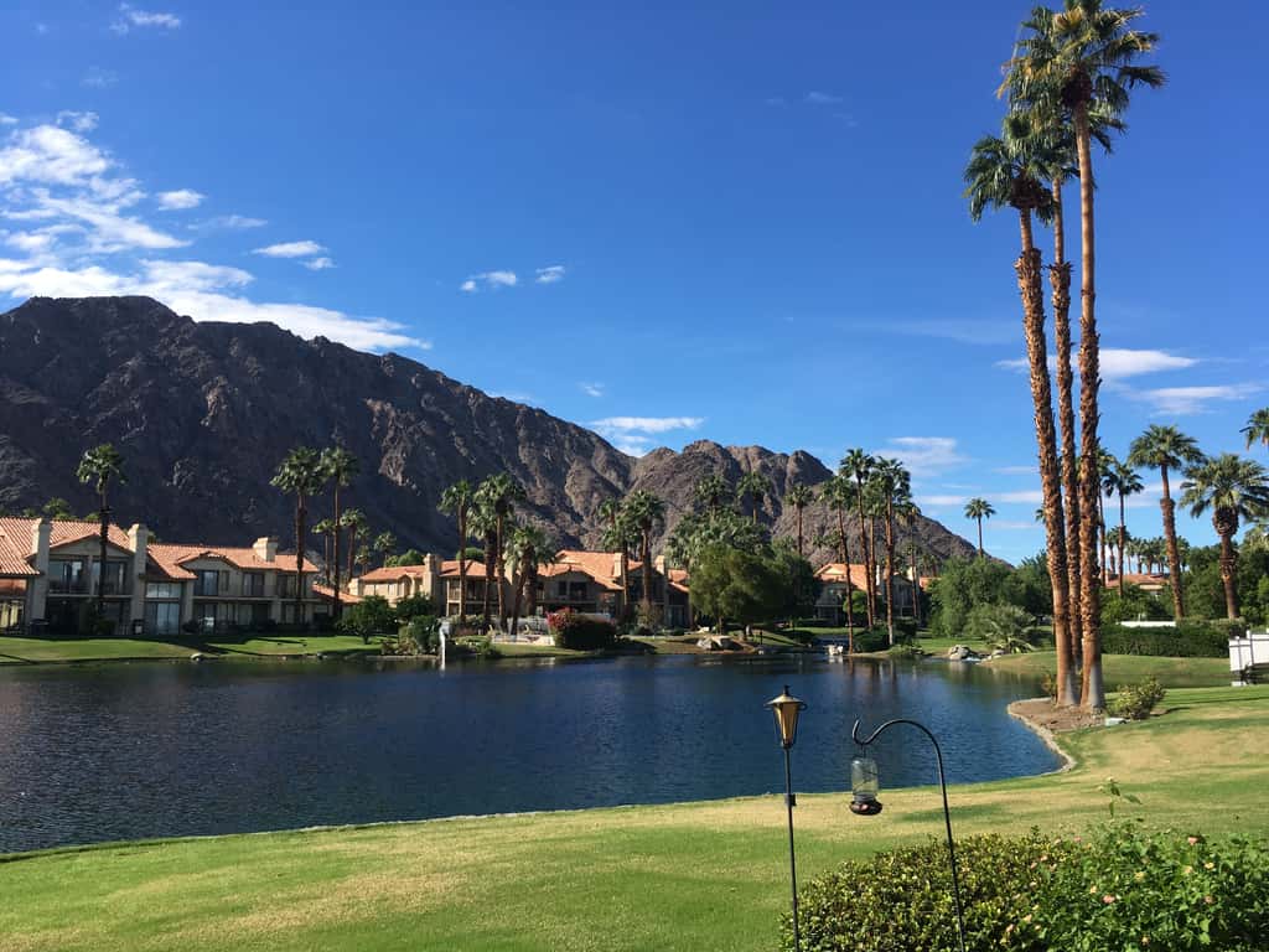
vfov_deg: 48.2
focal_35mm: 29
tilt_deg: +8.8
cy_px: 476
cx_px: 634
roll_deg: +0.4
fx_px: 1063
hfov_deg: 61.7
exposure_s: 1/1304
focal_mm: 4.15
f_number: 2.2
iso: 25
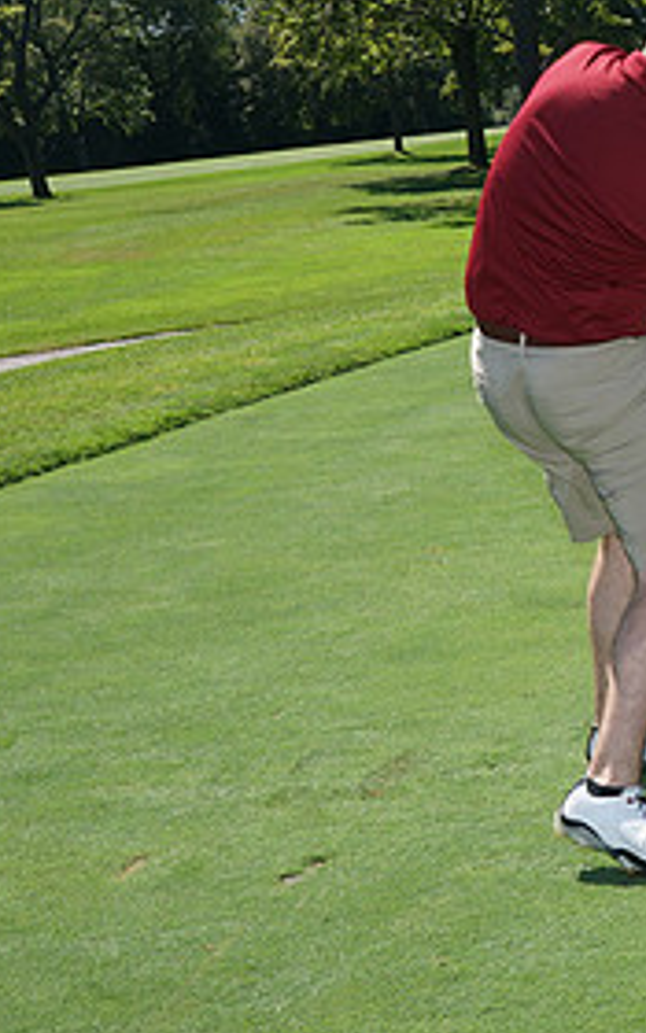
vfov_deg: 26.4
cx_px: 901
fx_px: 2197
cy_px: 430
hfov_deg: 15.7
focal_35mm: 78
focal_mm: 37
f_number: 16
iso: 400
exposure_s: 1/200
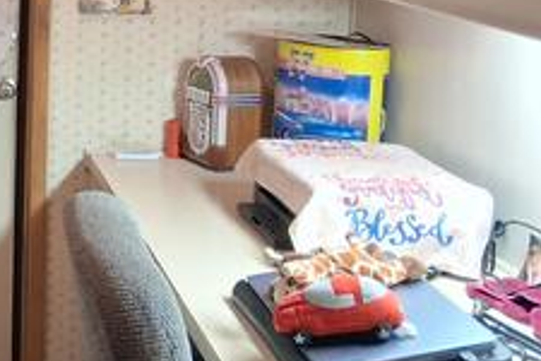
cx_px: -159
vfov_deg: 18.5
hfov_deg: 24.5
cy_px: 7
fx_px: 1082
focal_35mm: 72
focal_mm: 3.98
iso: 400
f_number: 1.8
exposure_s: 1/40
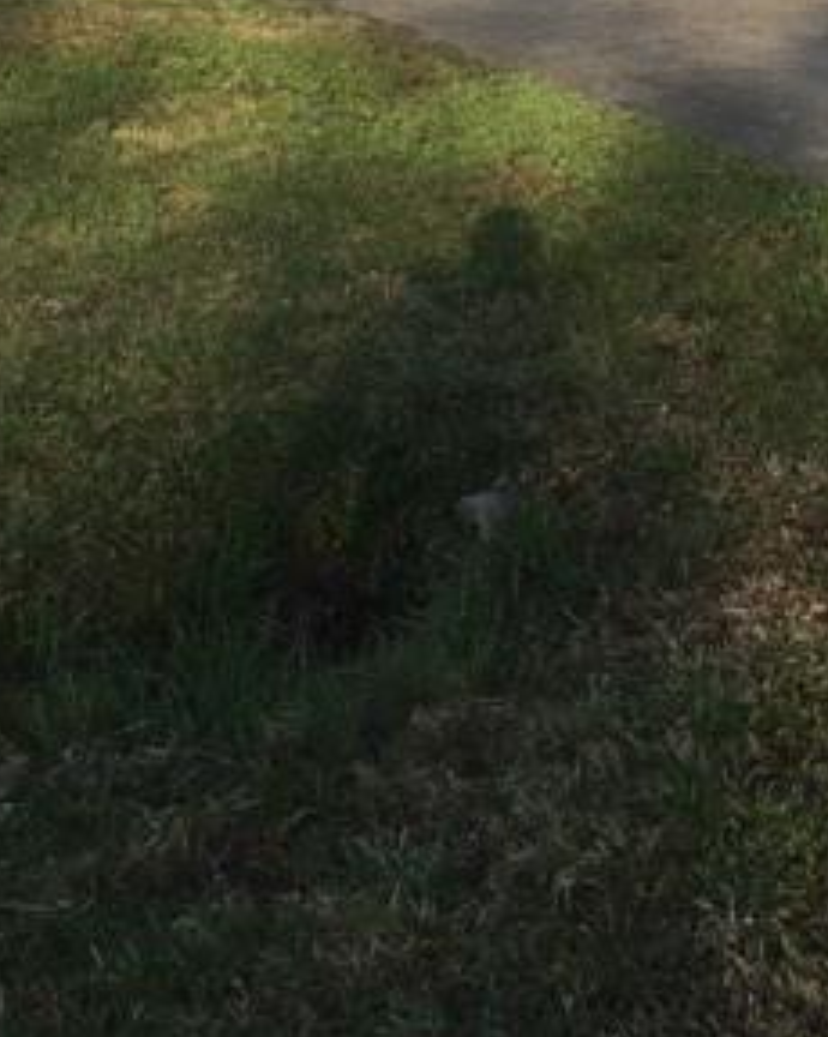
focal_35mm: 63
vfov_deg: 27.5
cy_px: -104
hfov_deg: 24.0
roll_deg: +0.5
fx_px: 1932
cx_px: 576
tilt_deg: -5.7
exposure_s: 1/530
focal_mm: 4.15
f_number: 2.2
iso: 25
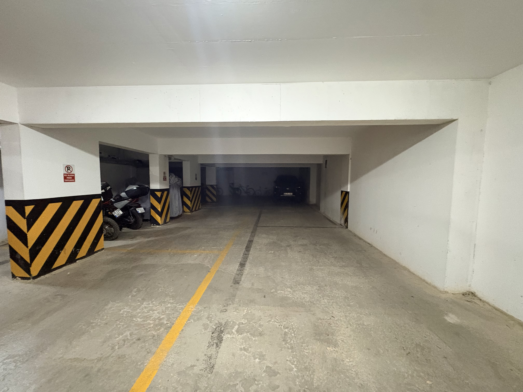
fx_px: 212
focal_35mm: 14
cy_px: 196
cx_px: 262
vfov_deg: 85.7
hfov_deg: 102.1
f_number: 2.2
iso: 800
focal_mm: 2.22
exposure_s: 1/25
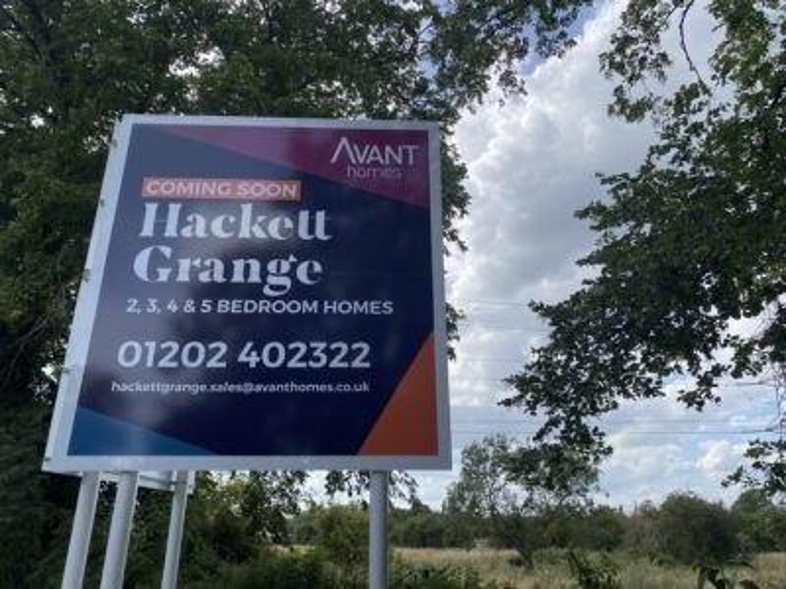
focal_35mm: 26
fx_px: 590
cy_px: 294
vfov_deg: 53.1
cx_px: 393
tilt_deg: +21.0
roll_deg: -1.9
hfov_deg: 67.3
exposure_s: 1/2183
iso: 32
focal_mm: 4.25
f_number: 1.8
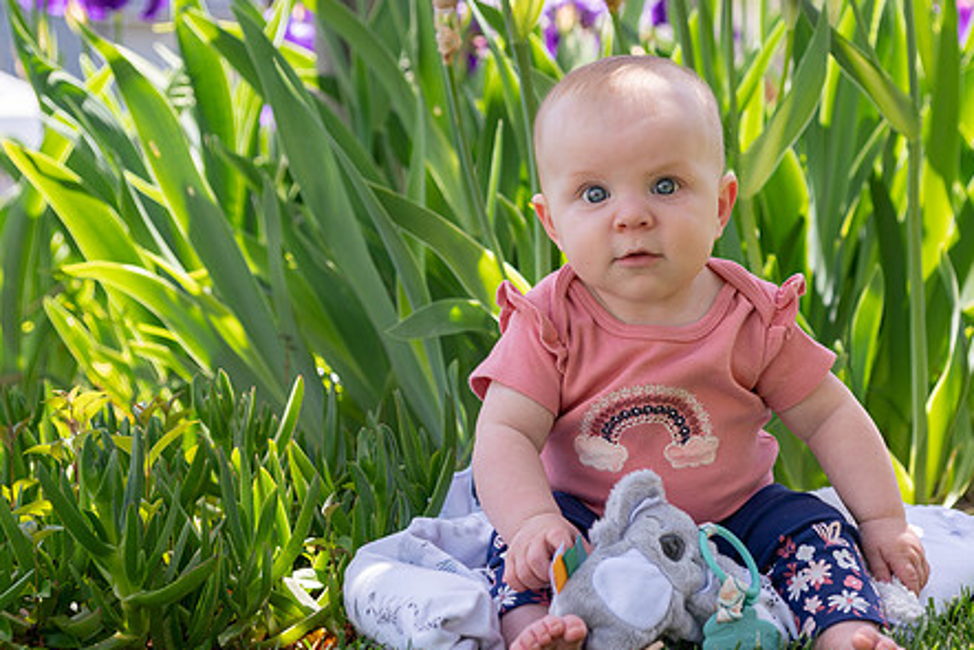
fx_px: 2111
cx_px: 633
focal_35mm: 78
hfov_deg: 25.9
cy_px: 258
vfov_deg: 17.5
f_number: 3.2
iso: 100
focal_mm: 50
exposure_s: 1/250
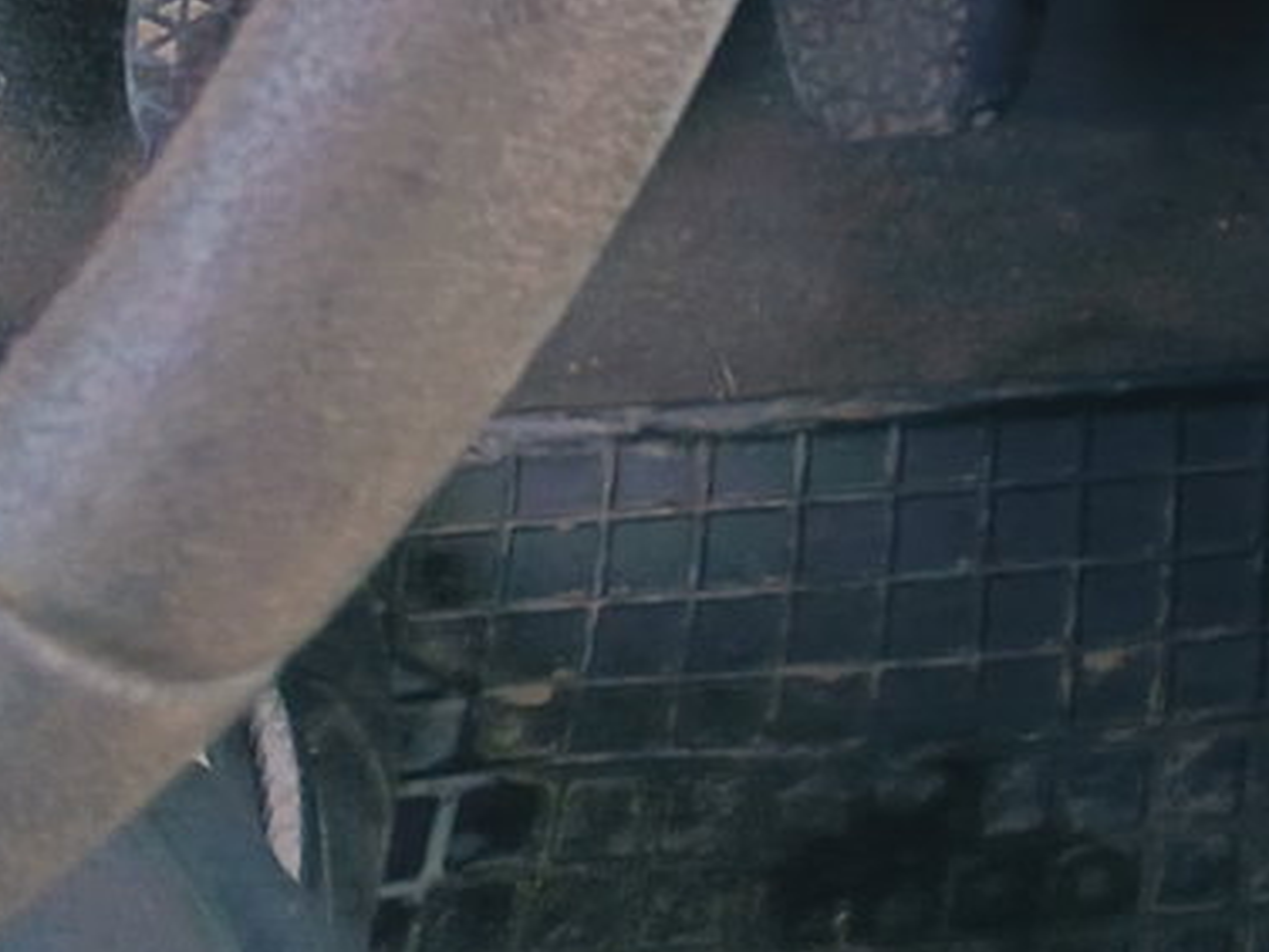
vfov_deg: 13.6
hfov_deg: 15.1
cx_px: 2622
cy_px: -517
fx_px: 3739
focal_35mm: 102
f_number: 1.75
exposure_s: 1/120
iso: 438
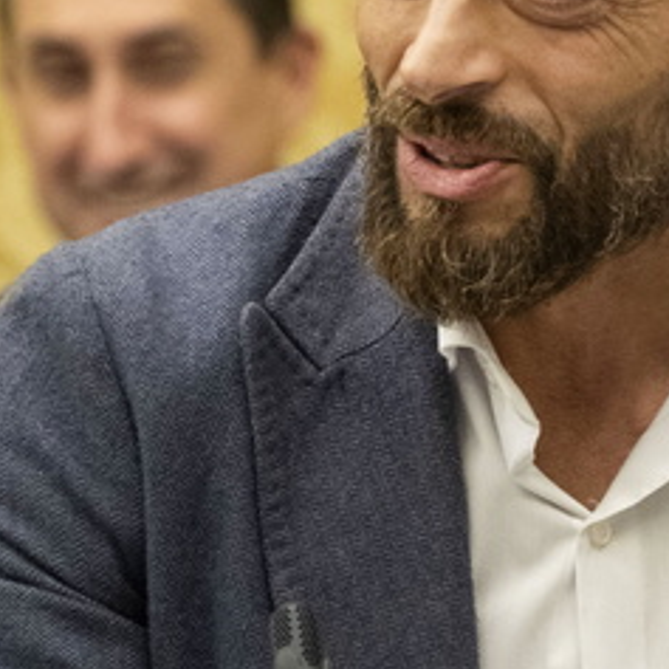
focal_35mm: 664
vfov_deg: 2.6
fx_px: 14519
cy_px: 610
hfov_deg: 2.6
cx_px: 560
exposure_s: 1/180
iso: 2000
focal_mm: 134.5
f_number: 4.4
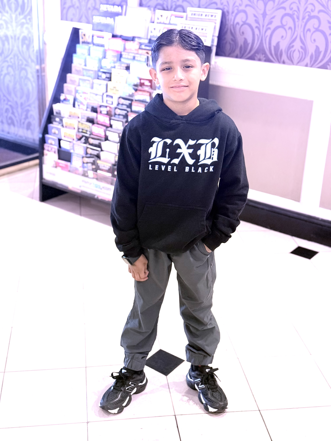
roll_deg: -2.6
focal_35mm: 48
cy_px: 220
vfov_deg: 39.7
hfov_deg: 30.3
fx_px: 612
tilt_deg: -22.3
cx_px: 166
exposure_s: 1/40
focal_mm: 6.76
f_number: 1.78
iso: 400
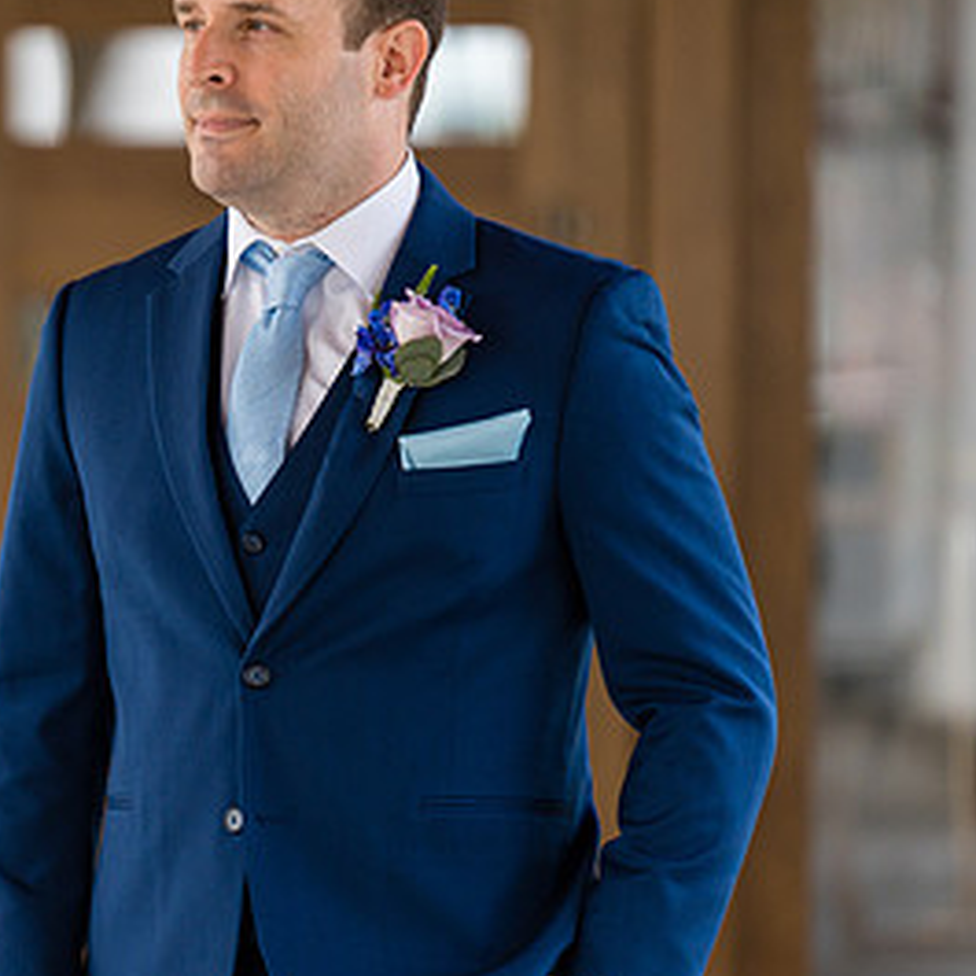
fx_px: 10846
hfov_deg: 5.1
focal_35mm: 340
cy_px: 507
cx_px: 1
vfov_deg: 5.2
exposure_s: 1/400
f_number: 2.8
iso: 320
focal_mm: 180
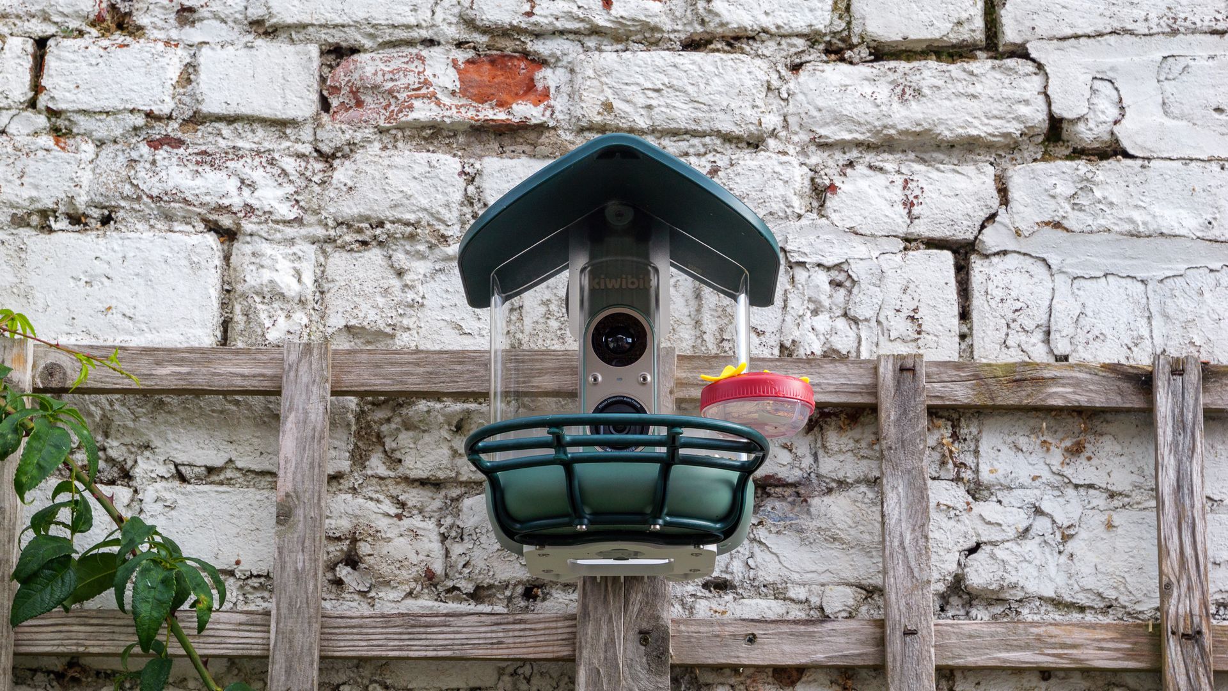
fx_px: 2768
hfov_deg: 25.0
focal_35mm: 85
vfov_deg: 14.2
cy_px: 346
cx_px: 614
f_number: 8
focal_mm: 36
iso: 100
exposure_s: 1/80
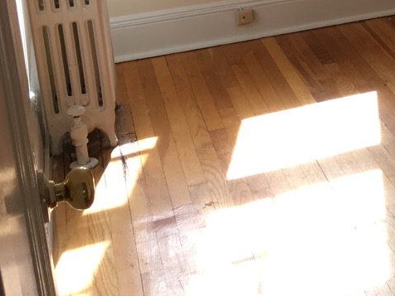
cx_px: 516
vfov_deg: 18.0
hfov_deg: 22.4
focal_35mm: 78
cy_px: -57
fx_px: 890
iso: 32
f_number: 2.2
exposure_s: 1/120
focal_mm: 4.15
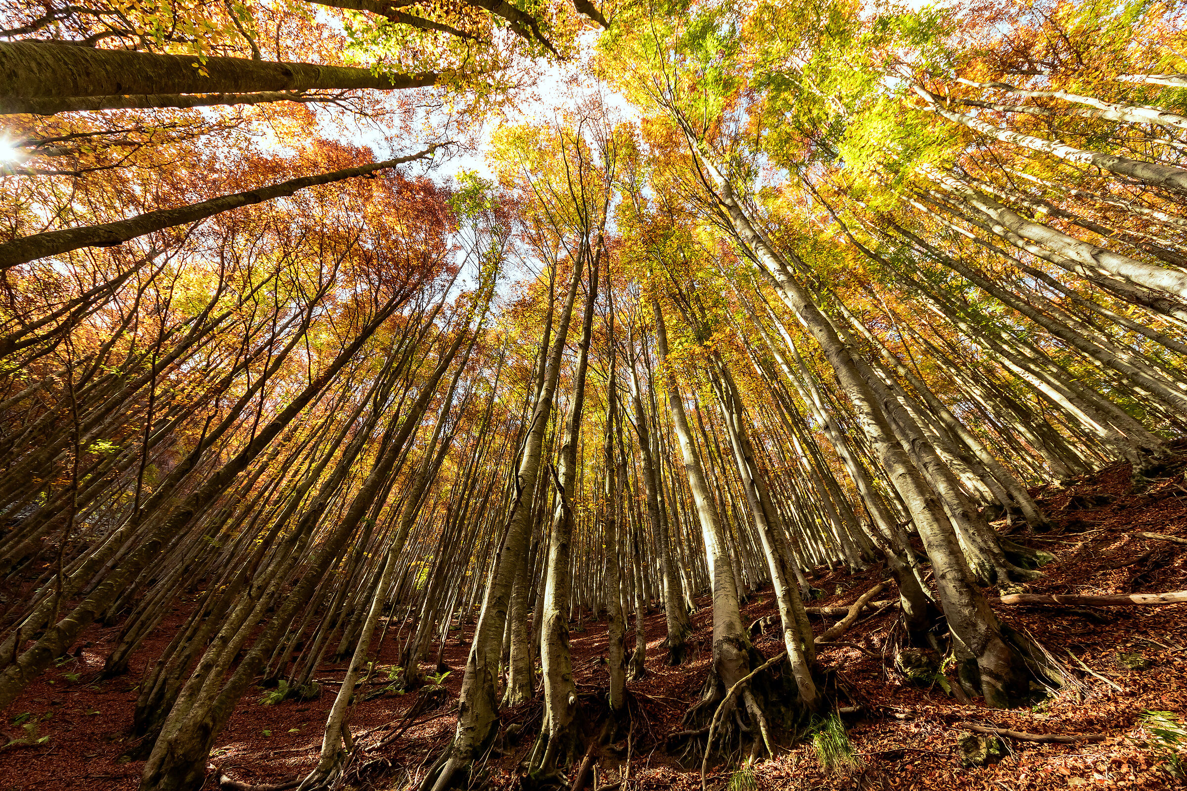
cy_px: 396
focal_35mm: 12
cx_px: 594
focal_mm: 8
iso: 500
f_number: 7.1
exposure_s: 1/160
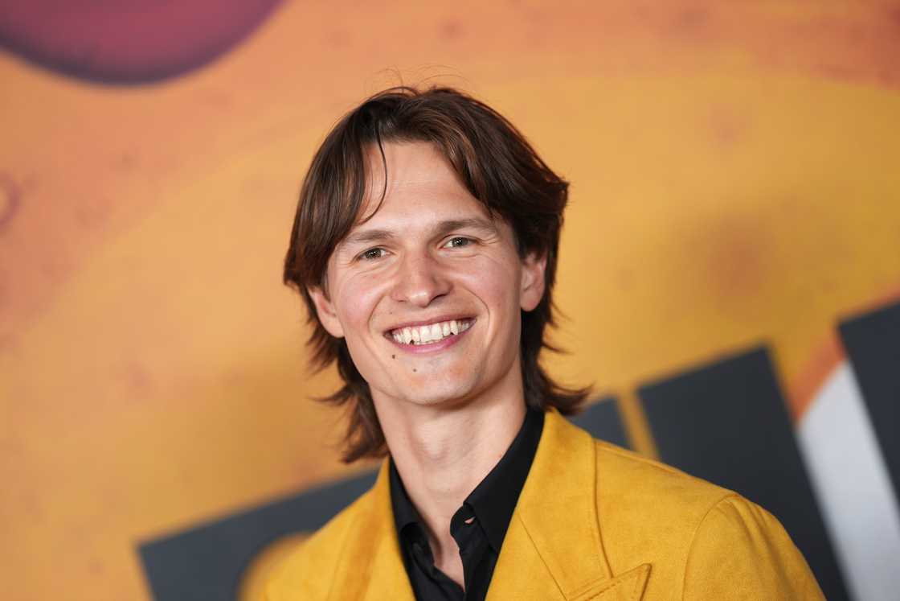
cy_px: 300
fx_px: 3375
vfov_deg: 10.2
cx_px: 450
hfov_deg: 15.2
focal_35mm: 135
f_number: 2
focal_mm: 135
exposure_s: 1/400
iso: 640
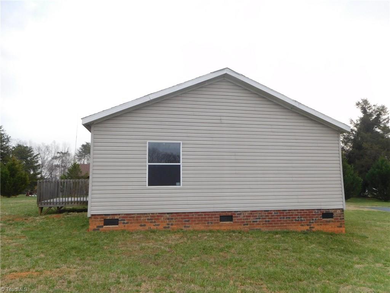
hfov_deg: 69.4
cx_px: 195
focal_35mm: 25
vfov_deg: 54.9
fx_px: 282
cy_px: 146
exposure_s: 1/200
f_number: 3.4
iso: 125
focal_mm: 4.5
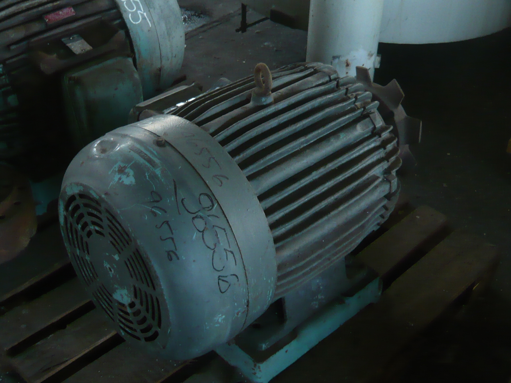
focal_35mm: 48
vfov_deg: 30.3
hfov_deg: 39.7
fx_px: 709
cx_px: 256
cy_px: 192
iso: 200
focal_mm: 5.2
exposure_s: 1/8
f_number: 3
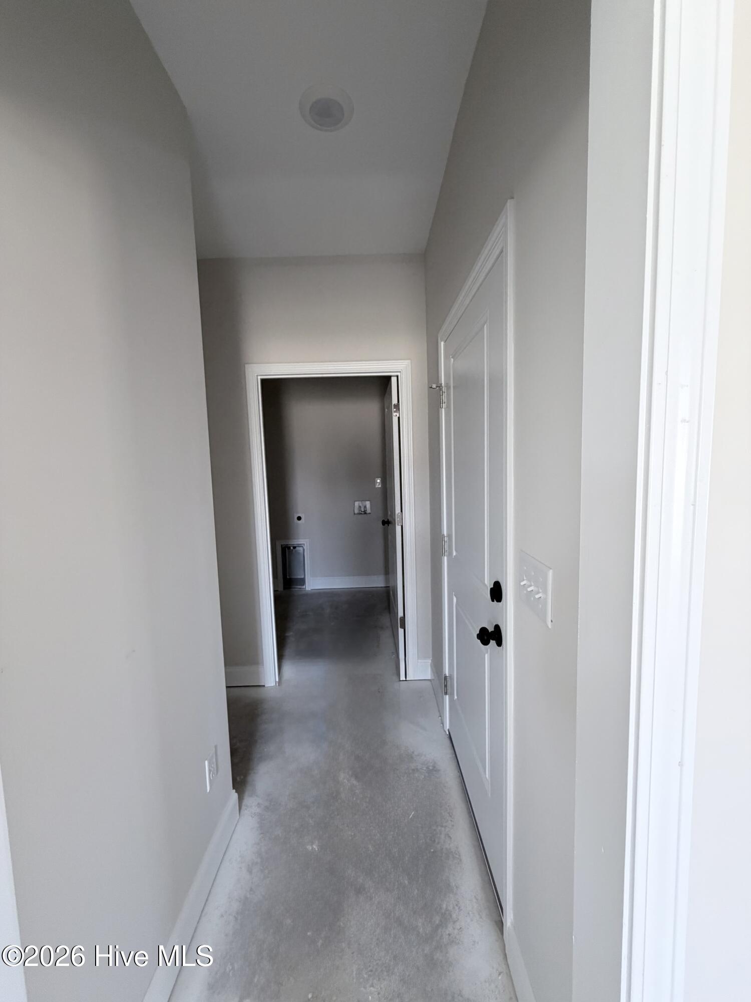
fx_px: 405
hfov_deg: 85.7
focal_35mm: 14
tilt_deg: -5.4
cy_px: 501
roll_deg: +2.4
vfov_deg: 102.1
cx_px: 376
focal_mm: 2.22
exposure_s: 1/105
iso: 320
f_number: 2.2
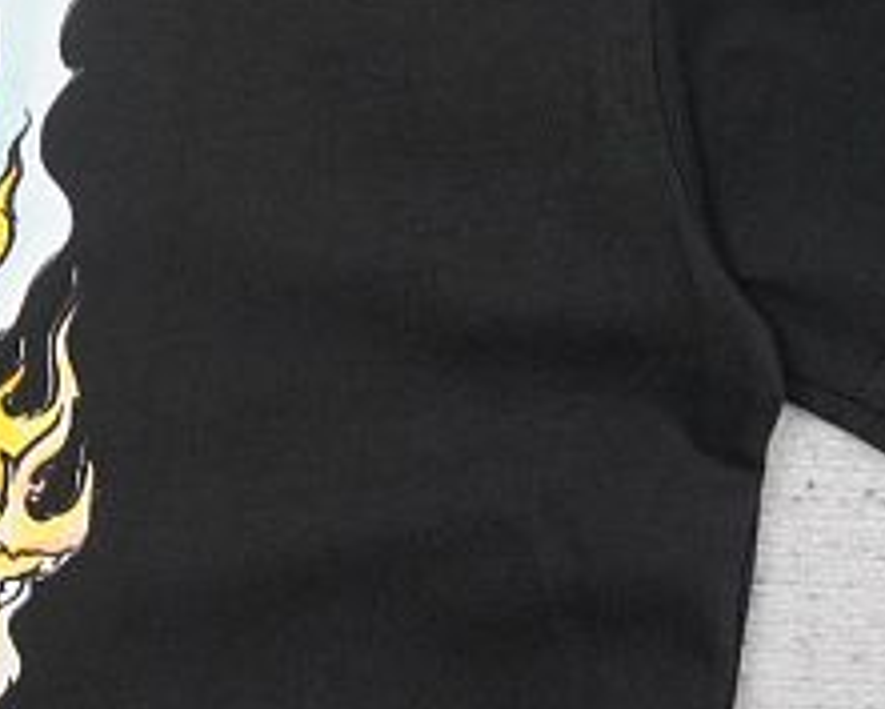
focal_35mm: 102
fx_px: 2673
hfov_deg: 16.8
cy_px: 146
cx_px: -493
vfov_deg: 15.0
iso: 1600
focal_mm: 20
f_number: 10
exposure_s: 1/100
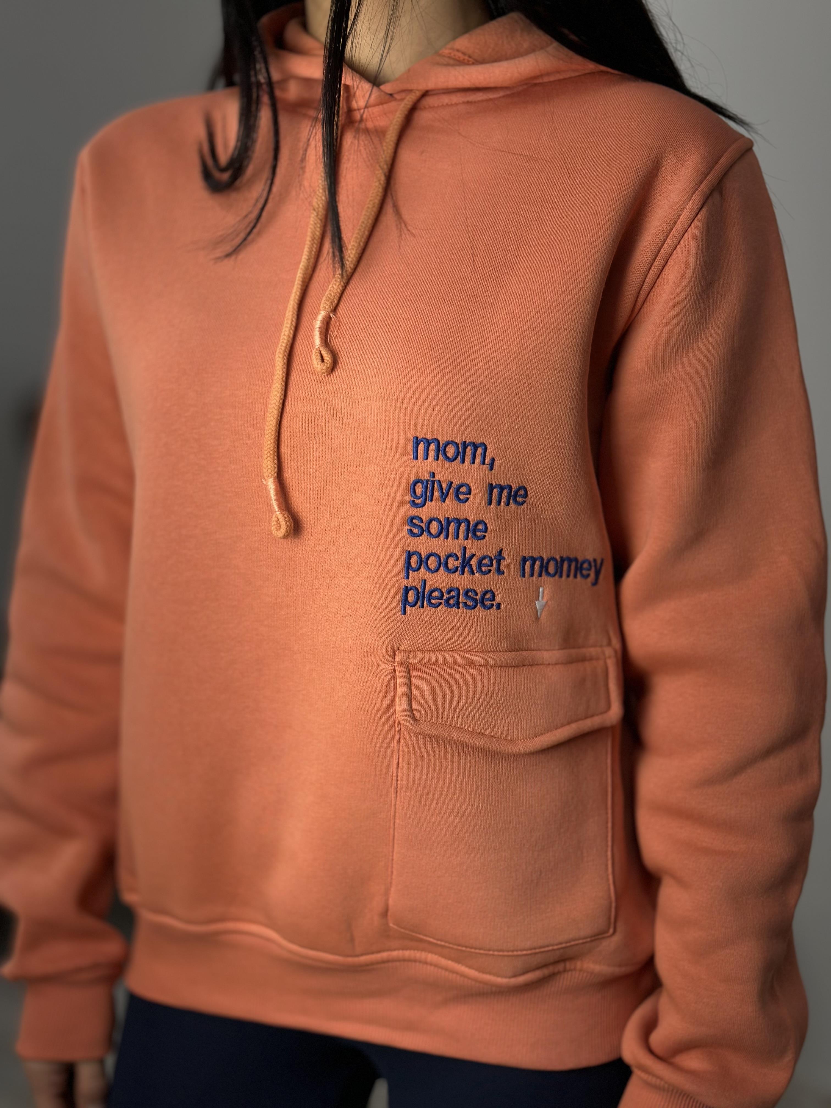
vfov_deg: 39.7
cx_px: 416
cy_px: 554
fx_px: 1536
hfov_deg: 30.3
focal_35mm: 48
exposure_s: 1/144
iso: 64
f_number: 1.78
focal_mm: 6.86
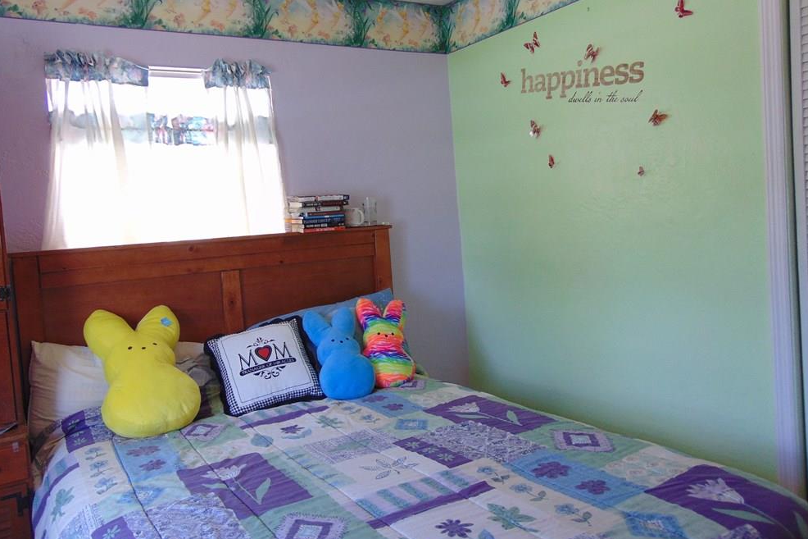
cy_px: 249
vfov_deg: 47.9
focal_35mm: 27
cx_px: 390
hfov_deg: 67.4
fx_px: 606
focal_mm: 4.5
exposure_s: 1/30
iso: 100
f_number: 3
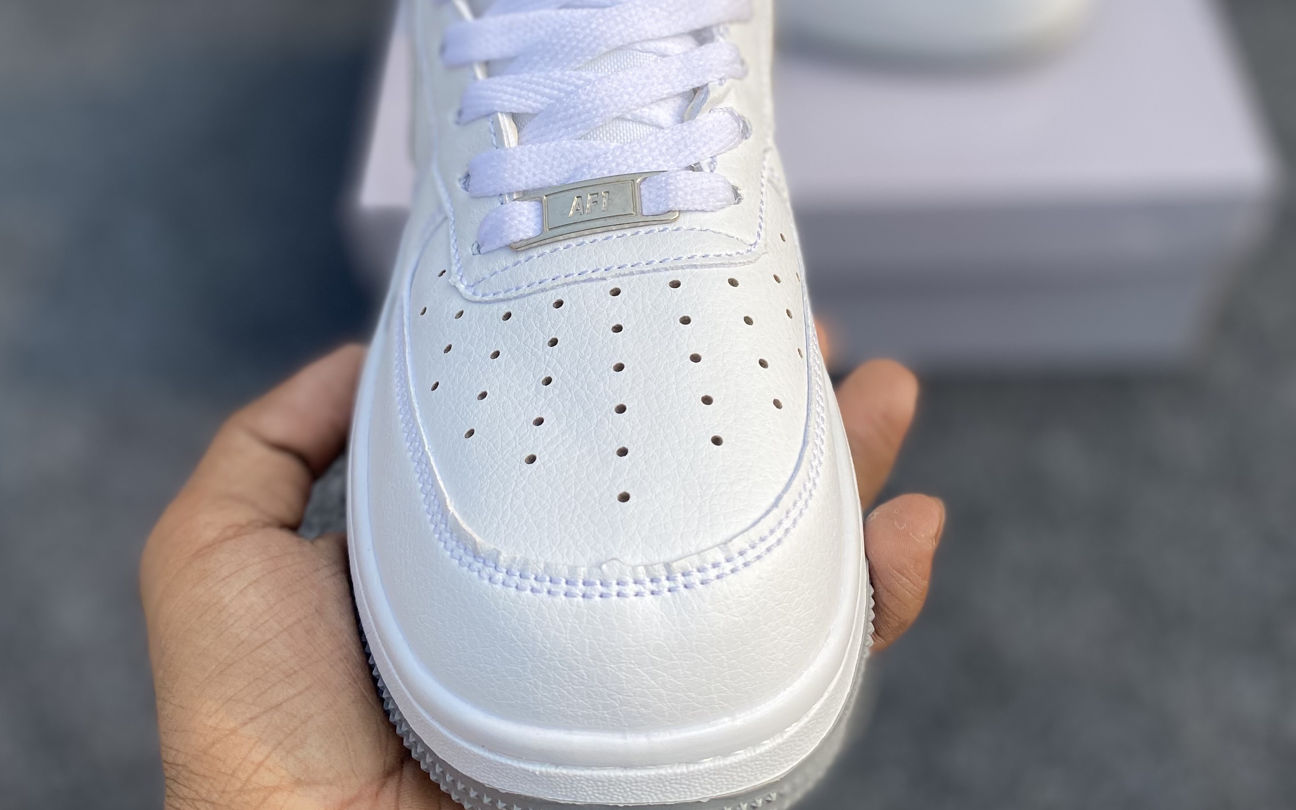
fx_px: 1342
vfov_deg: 33.0
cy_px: 214
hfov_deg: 51.5
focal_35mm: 38
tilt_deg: -46.5
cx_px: 628
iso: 32
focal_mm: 4.25
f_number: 1.8
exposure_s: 1/2358
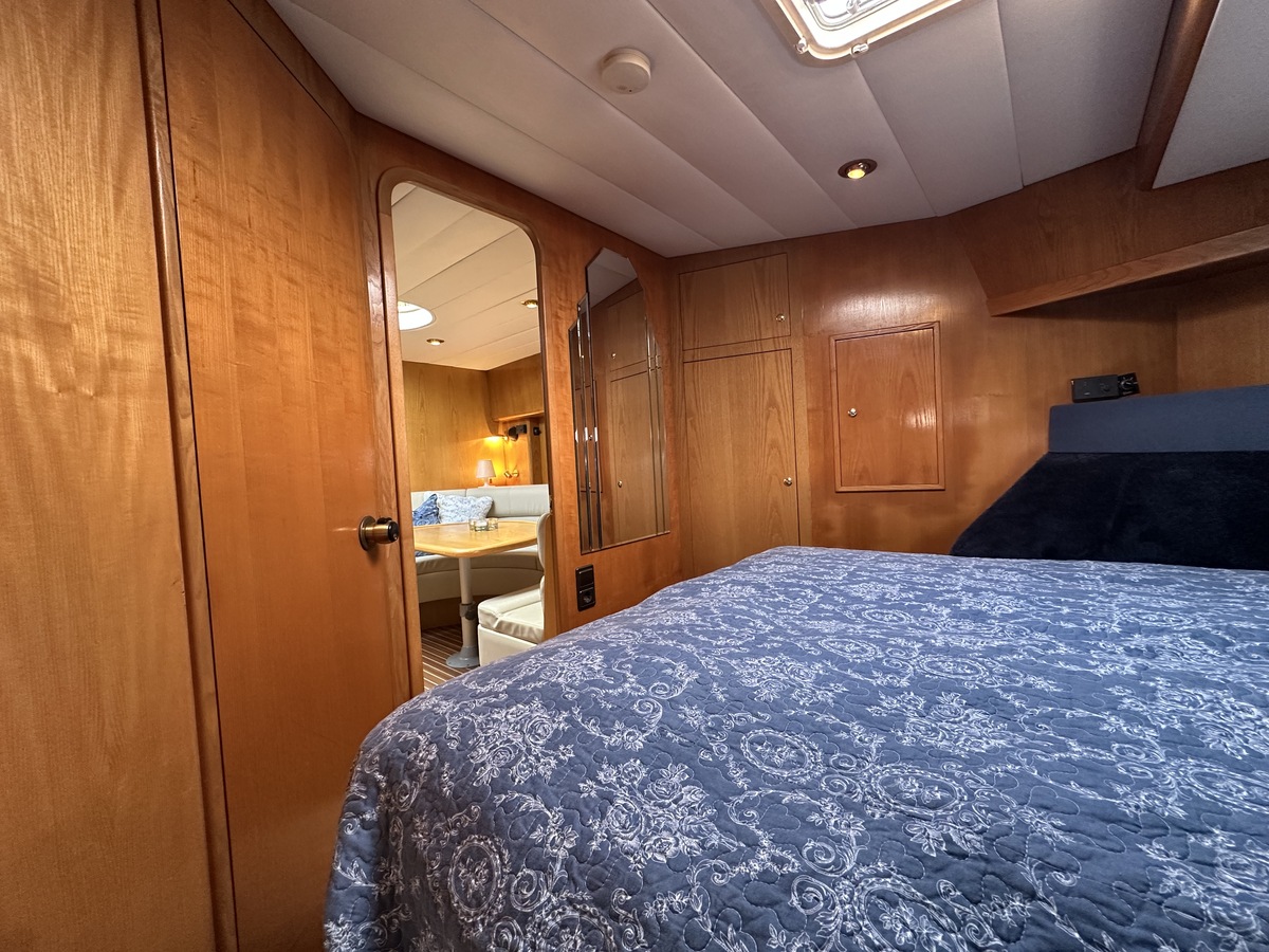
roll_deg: +2.4
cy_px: 476
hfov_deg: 102.1
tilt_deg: -1.1
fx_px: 513
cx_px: 634
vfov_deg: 85.7
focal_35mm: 14
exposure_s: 1/99
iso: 320
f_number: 2.2
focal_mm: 2.22
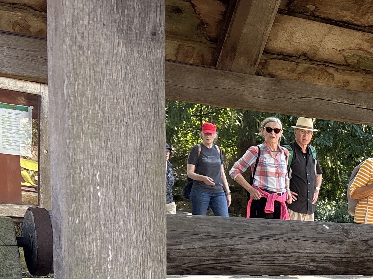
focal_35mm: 73
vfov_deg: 19.2
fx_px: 787
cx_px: 470
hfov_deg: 23.8
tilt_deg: -8.4
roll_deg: -3.7
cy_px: 322
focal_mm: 5.96
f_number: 1.6
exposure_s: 1/192
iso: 50
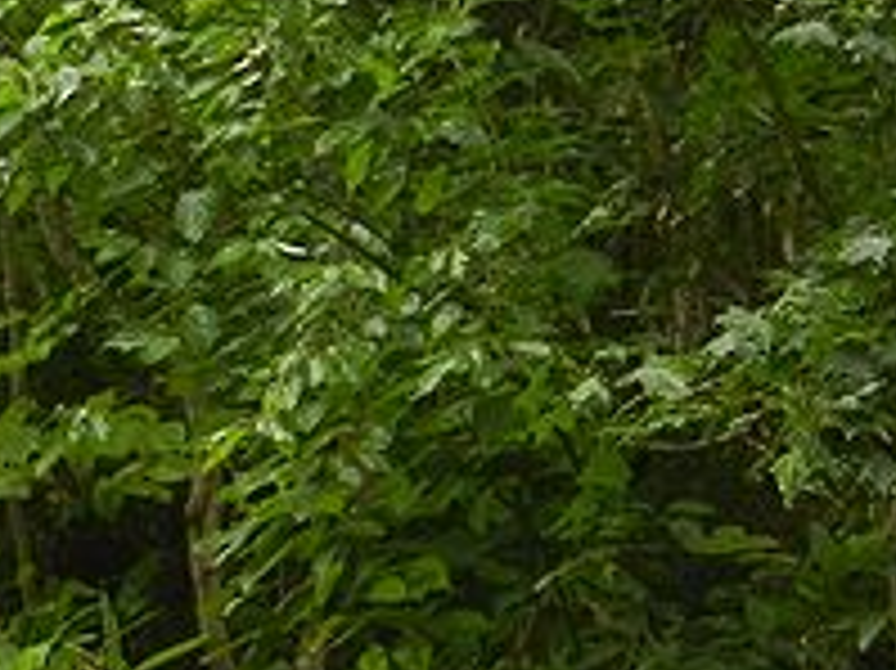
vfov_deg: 3.2
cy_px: 821
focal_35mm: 458
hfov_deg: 4.3
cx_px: 135
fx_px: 11848
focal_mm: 23.1
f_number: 5
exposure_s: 1/30
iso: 200
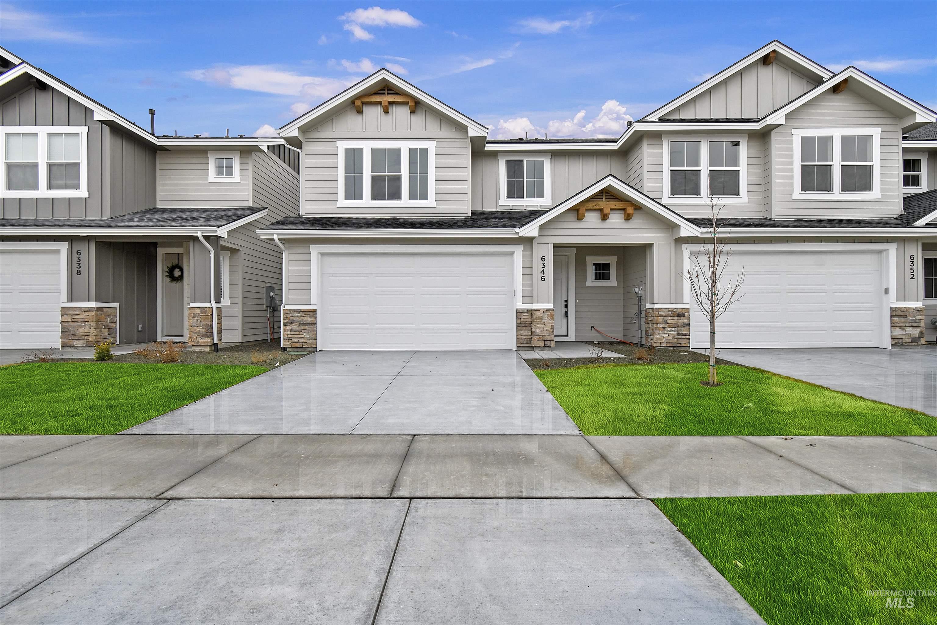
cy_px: 312
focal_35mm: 15
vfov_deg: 77.3
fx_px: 390
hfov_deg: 100.4
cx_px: 468
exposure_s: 1/25
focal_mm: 10
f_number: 10
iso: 250
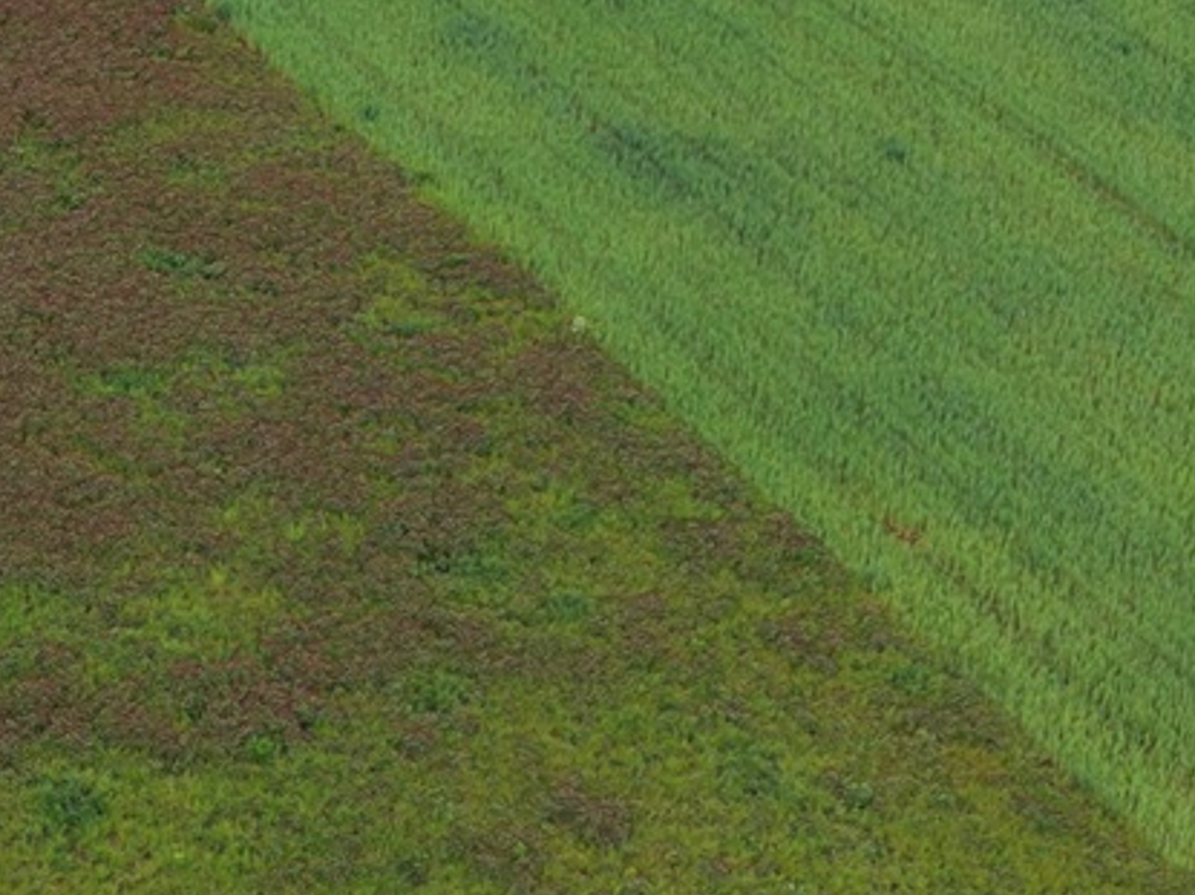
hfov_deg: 17.1
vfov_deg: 13.2
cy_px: 86
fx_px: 3831
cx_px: -130
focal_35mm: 111
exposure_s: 1/2000
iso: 200
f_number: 1.8
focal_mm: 8.67
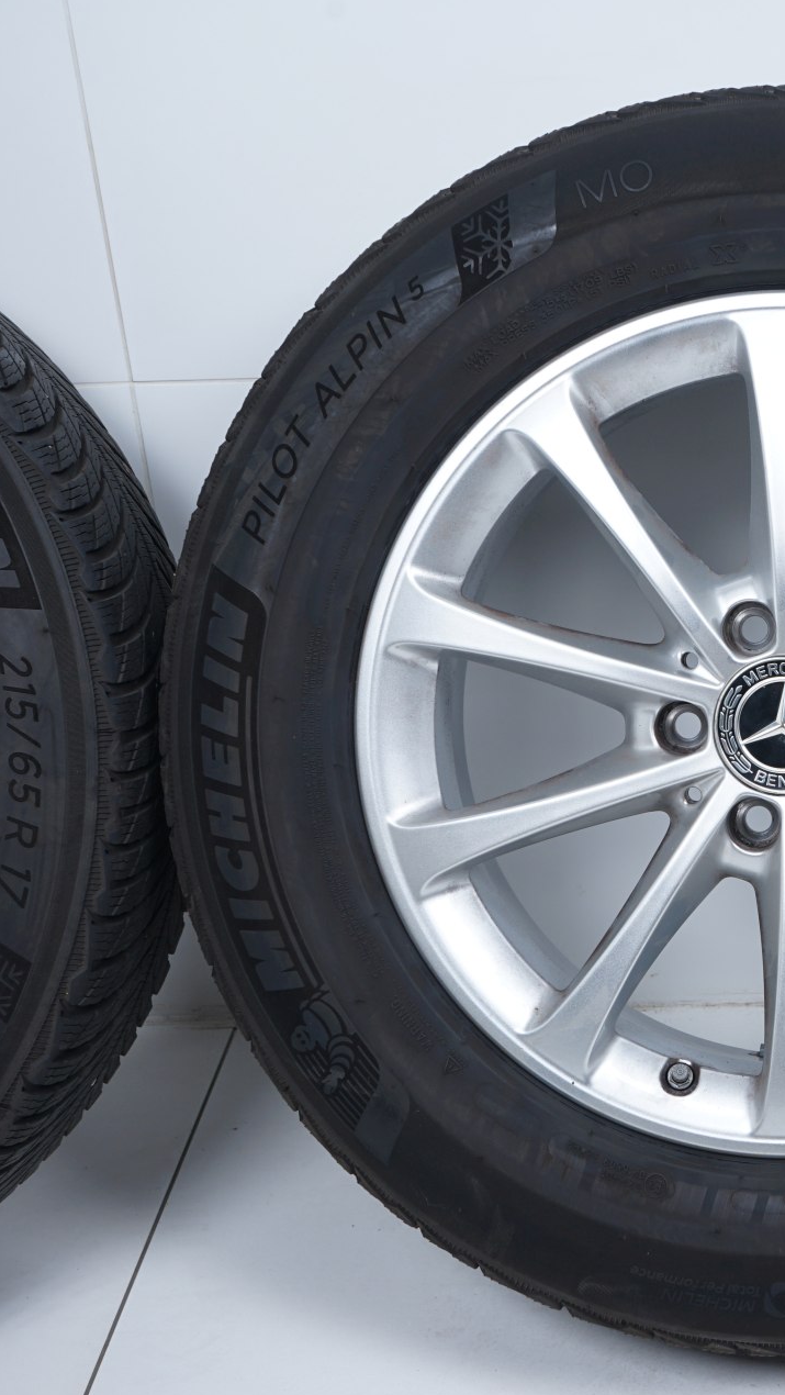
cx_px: 806
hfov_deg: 20.4
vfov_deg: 36.6
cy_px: 698
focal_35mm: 57
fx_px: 2108
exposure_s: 1/125
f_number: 8
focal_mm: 36
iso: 200
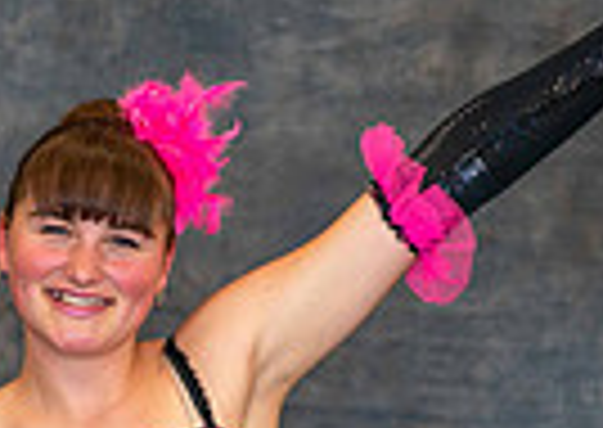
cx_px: 105
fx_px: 6884
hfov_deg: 5.0
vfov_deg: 3.5
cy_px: 701
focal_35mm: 403
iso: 320
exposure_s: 1/250
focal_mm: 85
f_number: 1.4
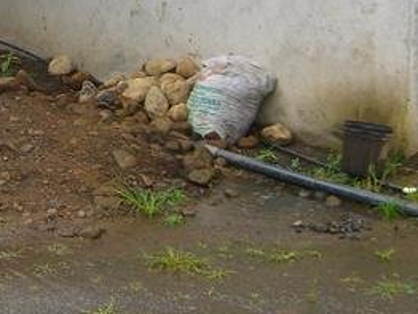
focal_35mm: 116
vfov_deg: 12.6
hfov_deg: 16.5
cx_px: -30
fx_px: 1402
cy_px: -11
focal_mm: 7.9
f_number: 2.8
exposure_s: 1/250
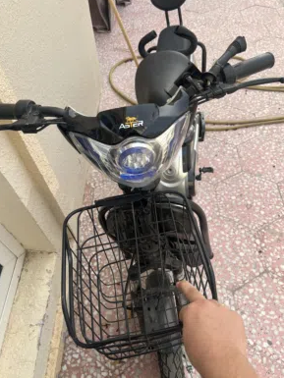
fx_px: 295
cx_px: 144
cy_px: 186
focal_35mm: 27
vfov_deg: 65.3
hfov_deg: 51.4
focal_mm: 5.7
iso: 50
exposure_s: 1/909
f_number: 1.5
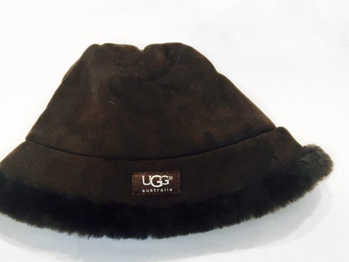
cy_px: 152
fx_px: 373
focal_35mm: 37
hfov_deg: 49.9
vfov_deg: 38.6
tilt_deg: -47.4
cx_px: 145
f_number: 2.2
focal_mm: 4.15
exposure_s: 1/24
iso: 200
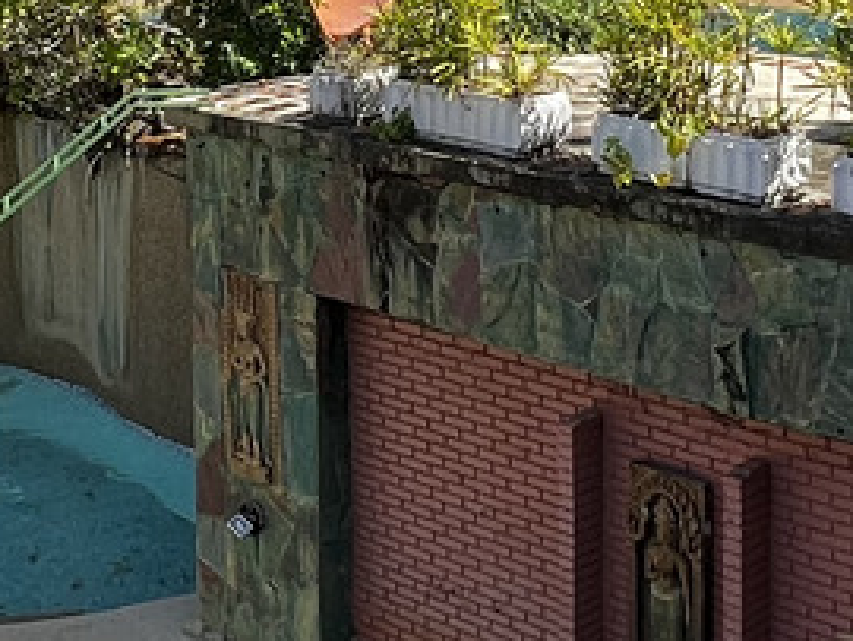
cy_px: -9
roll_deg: +0.6
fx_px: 1899
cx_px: 445
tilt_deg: -7.1
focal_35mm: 77
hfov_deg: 25.3
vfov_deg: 18.6
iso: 32
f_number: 1.8
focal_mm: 1.57
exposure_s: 1/661
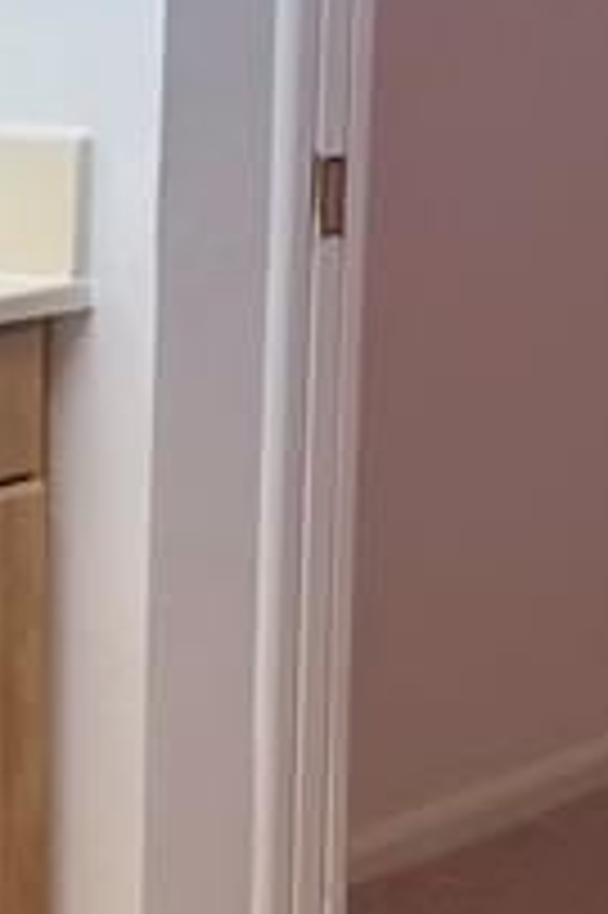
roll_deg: +1.2
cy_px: 378
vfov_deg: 16.3
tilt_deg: -8.2
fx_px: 3197
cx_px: -838
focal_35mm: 126
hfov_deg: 9.6
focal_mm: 6.76
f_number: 1.78
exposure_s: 1/156
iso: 80
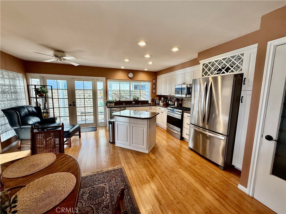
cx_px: 143
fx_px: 116
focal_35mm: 14
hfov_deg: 102.1
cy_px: 107
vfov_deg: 85.7
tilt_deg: -7.5
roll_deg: -0.5
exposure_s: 1/120
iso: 100
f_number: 2.2
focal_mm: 2.22
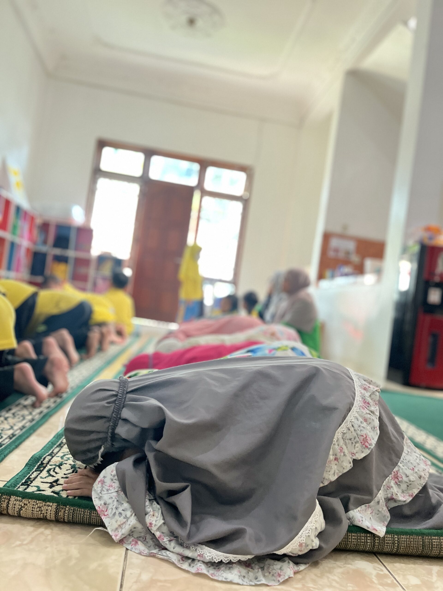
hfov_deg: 53.1
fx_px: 444
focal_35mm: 26
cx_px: 222
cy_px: 296
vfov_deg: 67.3
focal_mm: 5.1
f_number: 1.6
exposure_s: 1/33
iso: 400
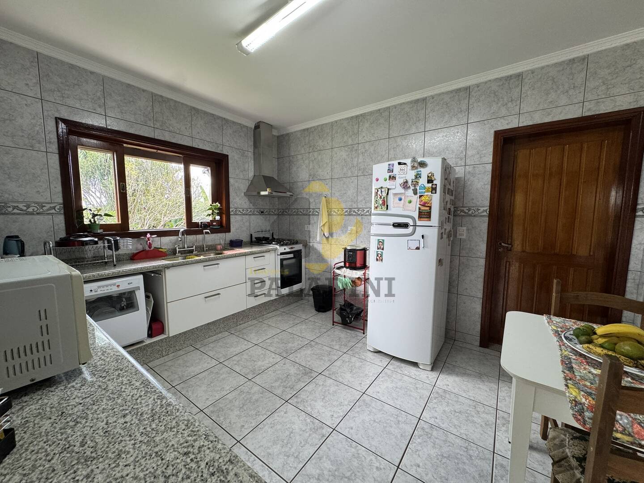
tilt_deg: -6.2
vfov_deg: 85.7
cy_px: 242
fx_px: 260
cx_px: 322
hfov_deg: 102.1
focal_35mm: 14
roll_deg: -0.2
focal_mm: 2.22
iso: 200
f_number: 2.2
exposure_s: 1/120
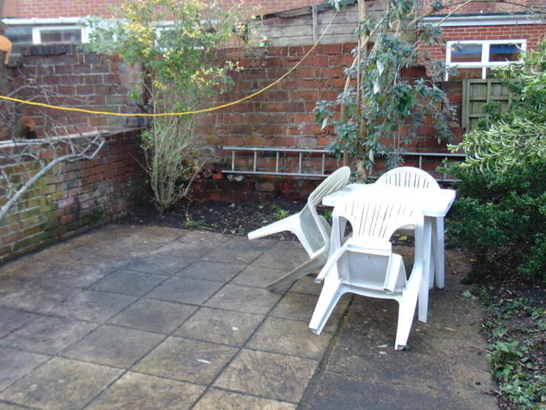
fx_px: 552
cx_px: 248
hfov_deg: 52.5
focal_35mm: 35
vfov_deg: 40.7
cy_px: 200
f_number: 3
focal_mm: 4.5
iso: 160
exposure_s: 1/30
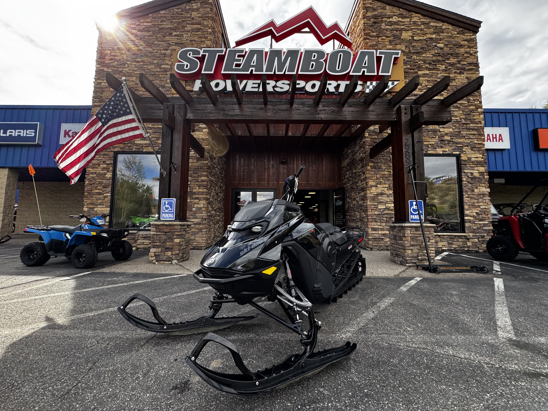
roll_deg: -1.0
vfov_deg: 85.7
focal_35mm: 14
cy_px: 206
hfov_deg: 102.1
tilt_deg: +4.5
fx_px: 222
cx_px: 274
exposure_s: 1/204
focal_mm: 2.22
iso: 40
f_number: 2.2
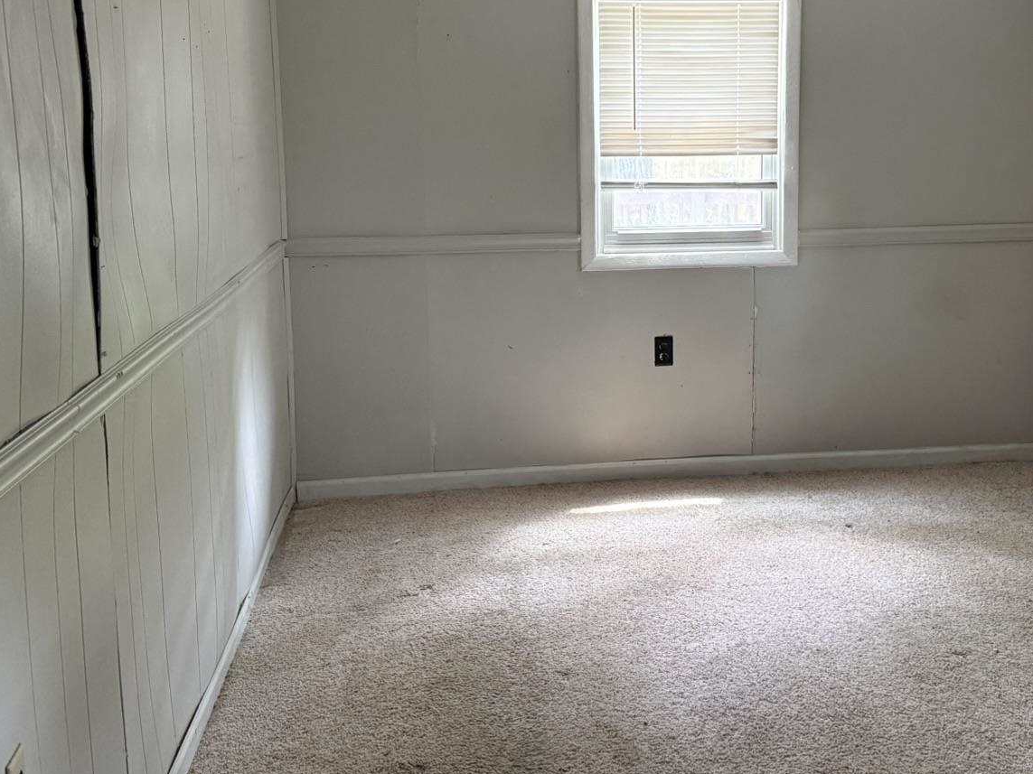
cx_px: 677
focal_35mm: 43
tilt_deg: -6.2
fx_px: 1283
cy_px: 258
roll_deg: +0.1
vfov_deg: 33.3
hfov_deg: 43.3
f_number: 1.78
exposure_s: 1/60
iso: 500
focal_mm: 6.76
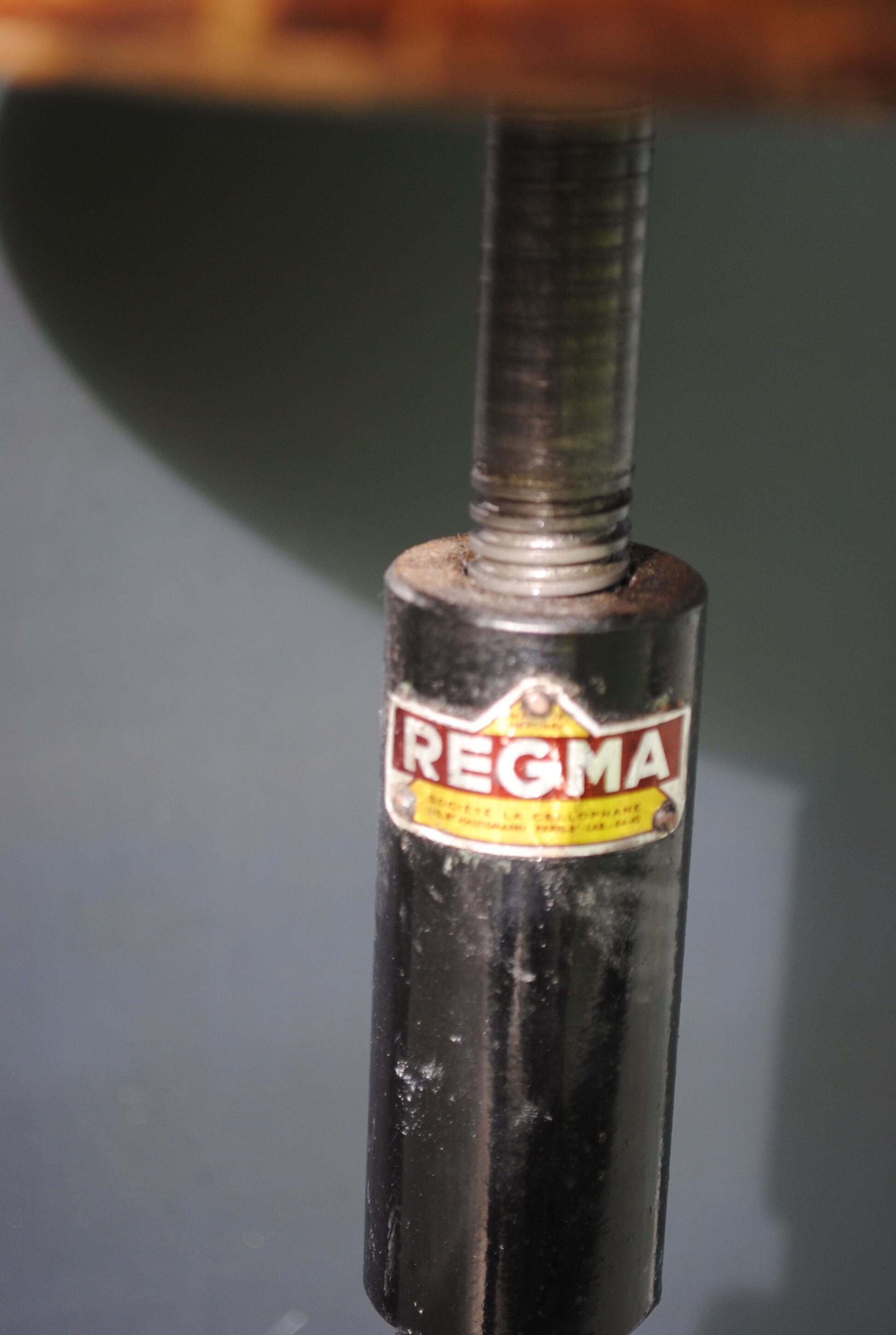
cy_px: 668
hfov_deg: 16.6
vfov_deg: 24.6
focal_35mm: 82
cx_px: 448
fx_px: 3065
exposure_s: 1/40
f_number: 5.6
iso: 200
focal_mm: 55
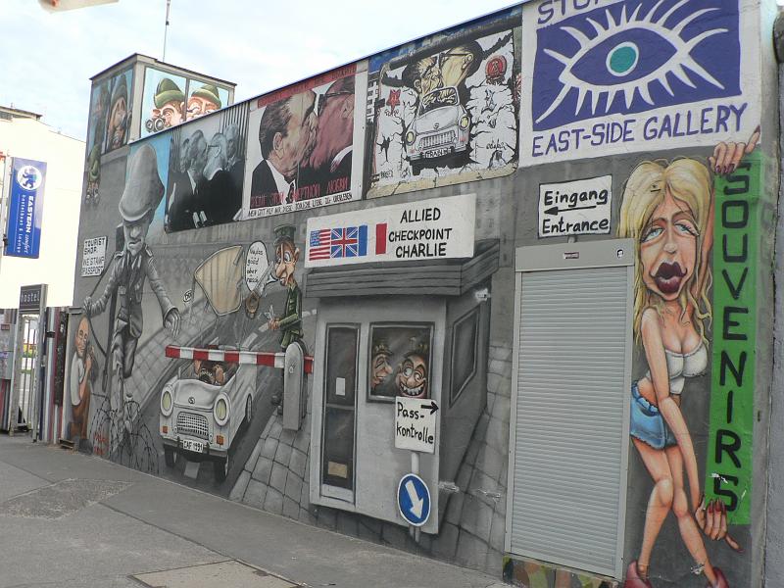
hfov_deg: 51.4
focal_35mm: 36
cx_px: 392
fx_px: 815
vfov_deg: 39.7
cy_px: 294
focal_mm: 6
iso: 80
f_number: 4
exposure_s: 1/160
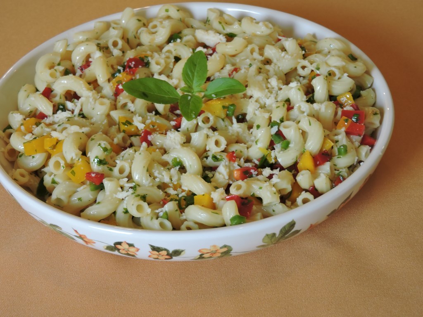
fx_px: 855
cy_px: 158
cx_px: 212
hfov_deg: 27.8
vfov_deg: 21.0
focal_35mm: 70
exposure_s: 1/30
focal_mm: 12.5
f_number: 4.5
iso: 250
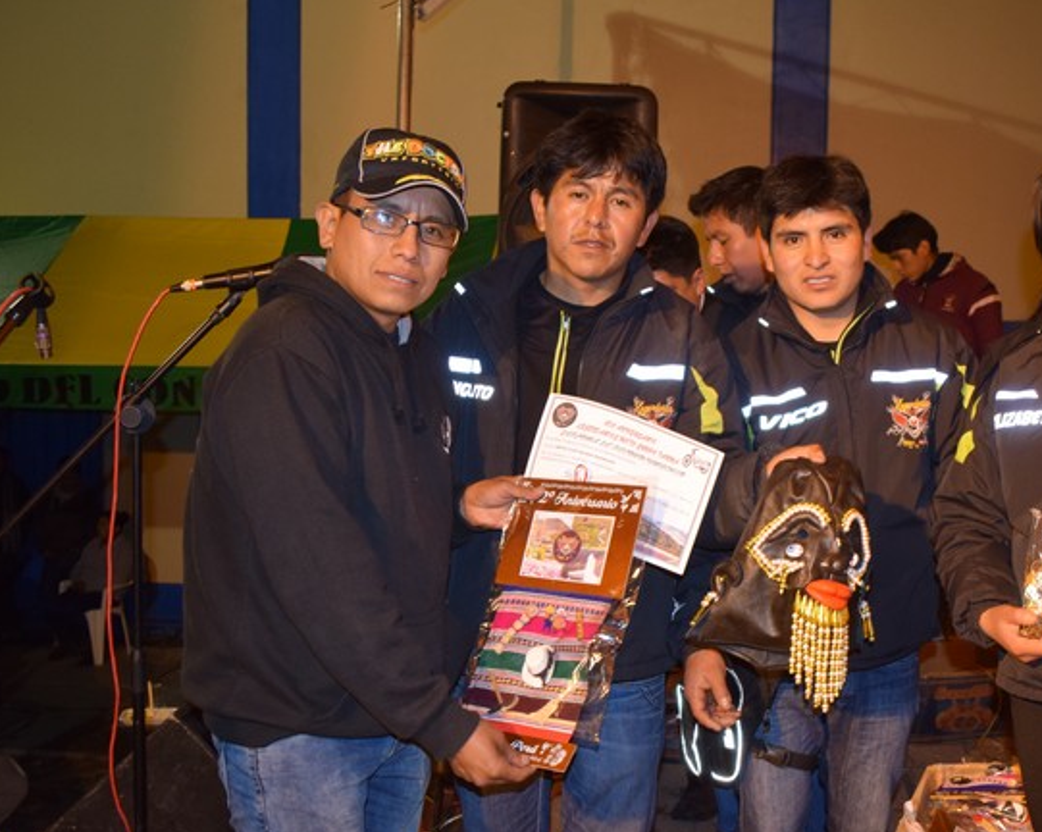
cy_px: 426
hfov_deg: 40.9
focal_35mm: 45
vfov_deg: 33.4
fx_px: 1387
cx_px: 649
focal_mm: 24
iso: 1000
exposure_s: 1/60
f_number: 3.8
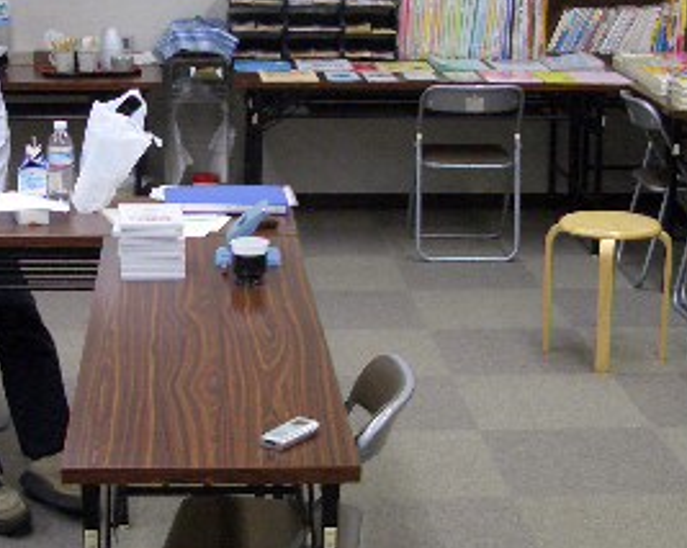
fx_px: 1665
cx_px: 275
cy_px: 283
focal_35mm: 82
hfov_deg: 23.3
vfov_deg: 18.7
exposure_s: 1/30
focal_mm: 5.8
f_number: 2.6
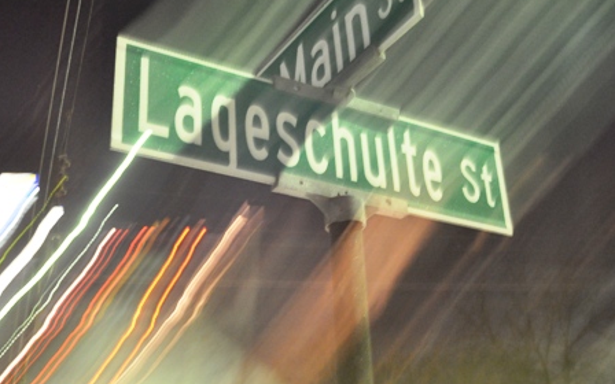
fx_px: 754
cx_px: 288
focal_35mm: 45
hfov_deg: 44.3
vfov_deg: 28.5
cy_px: 154
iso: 1600
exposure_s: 1.6
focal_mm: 22
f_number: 3.8
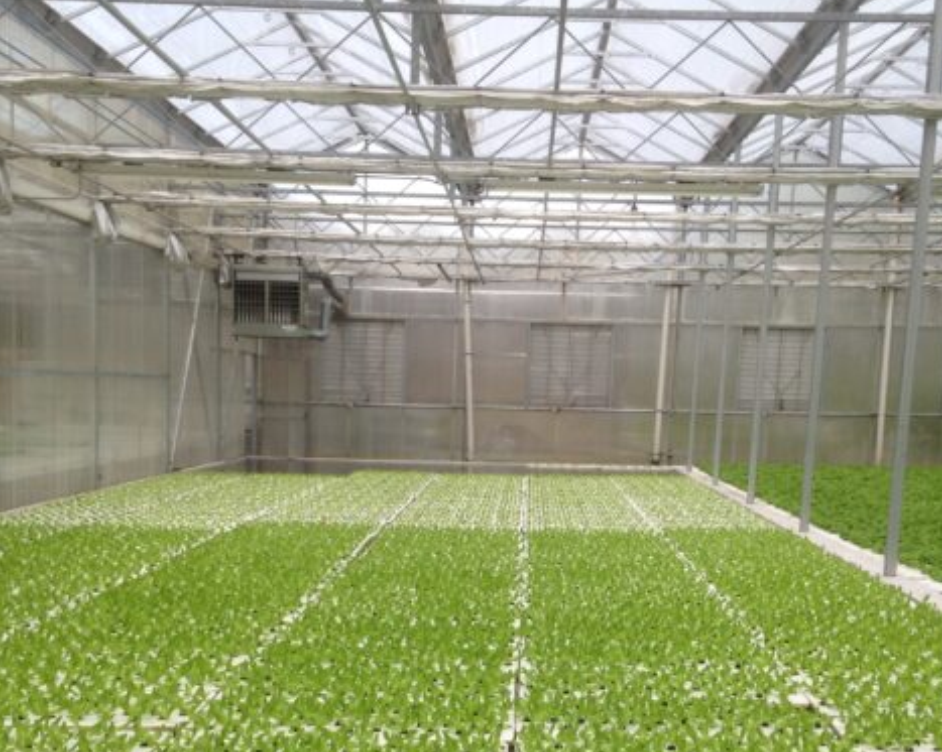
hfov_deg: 35.3
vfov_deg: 28.1
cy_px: 571
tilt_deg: -9.4
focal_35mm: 53
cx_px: 547
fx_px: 1477
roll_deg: -4.0
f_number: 2.4
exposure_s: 1/475
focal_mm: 4.12
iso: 50
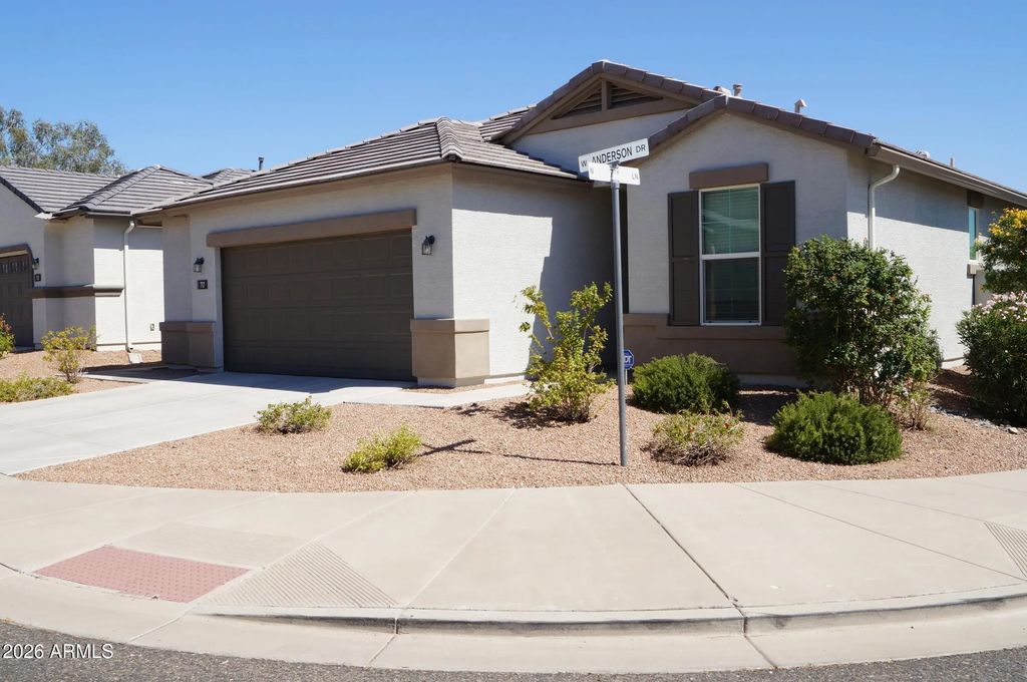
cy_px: 341
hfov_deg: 57.3
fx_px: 940
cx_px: 514
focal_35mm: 33
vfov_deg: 39.9
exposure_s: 1/125
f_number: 16
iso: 100
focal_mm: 22
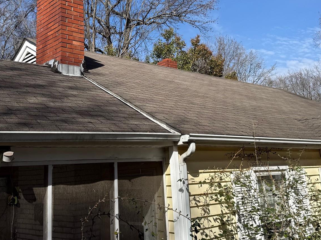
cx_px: 159
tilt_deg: +14.0
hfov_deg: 43.9
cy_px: 70
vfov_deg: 33.1
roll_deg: +3.7
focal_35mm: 43
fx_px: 399
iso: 80
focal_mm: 6.76
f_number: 1.78
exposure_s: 1/4975
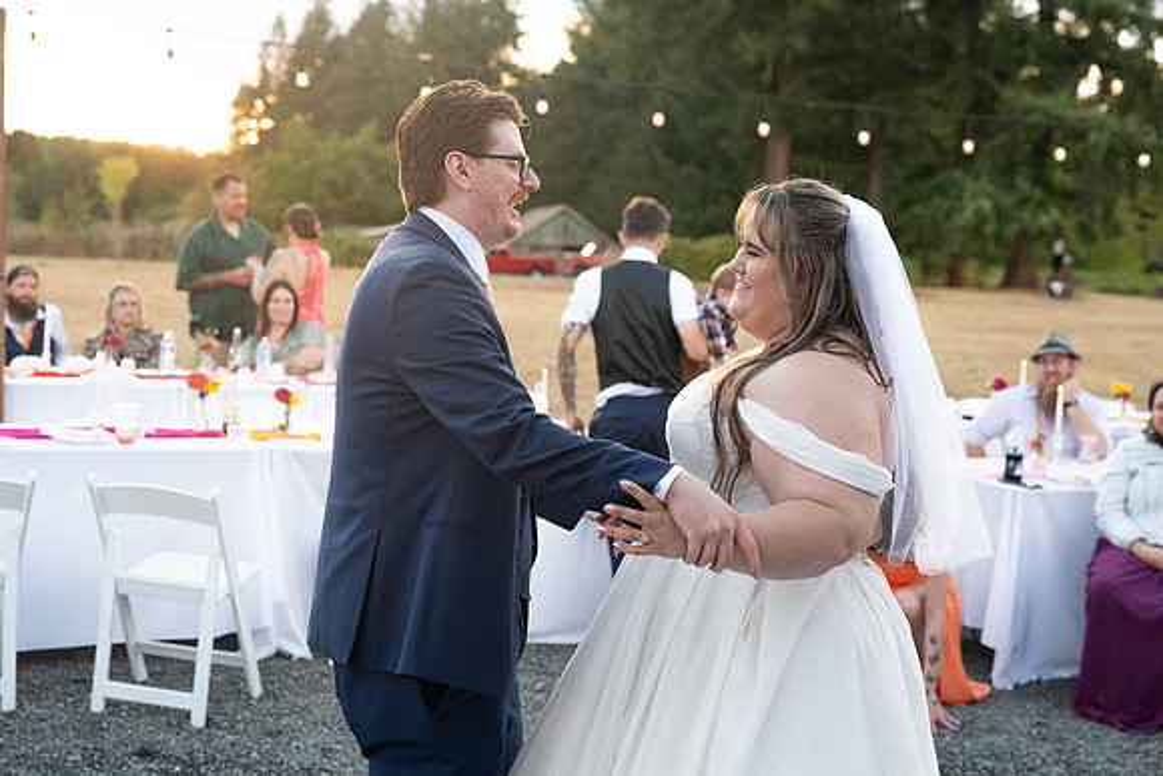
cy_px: 388
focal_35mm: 56
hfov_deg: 35.6
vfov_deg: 24.2
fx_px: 1809
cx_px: 582
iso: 1600
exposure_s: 1/500
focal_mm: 56
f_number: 4
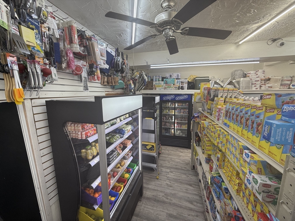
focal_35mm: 14
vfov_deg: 85.7
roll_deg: +0.8
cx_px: 148
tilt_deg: -9.6
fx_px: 119
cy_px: 110
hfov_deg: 102.1
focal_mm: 2.22
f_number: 2.2
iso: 64
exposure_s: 1/139
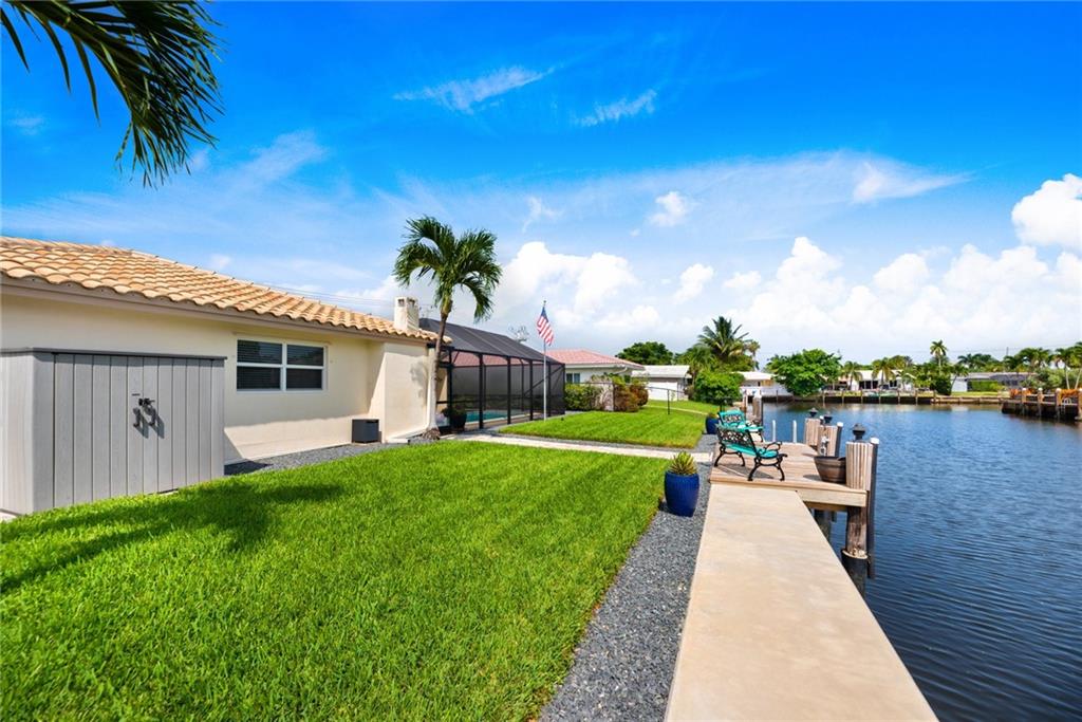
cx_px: 541
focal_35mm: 14
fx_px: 421
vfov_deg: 81.2
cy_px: 361
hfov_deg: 104.2
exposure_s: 1/80
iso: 160
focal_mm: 14
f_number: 7.1
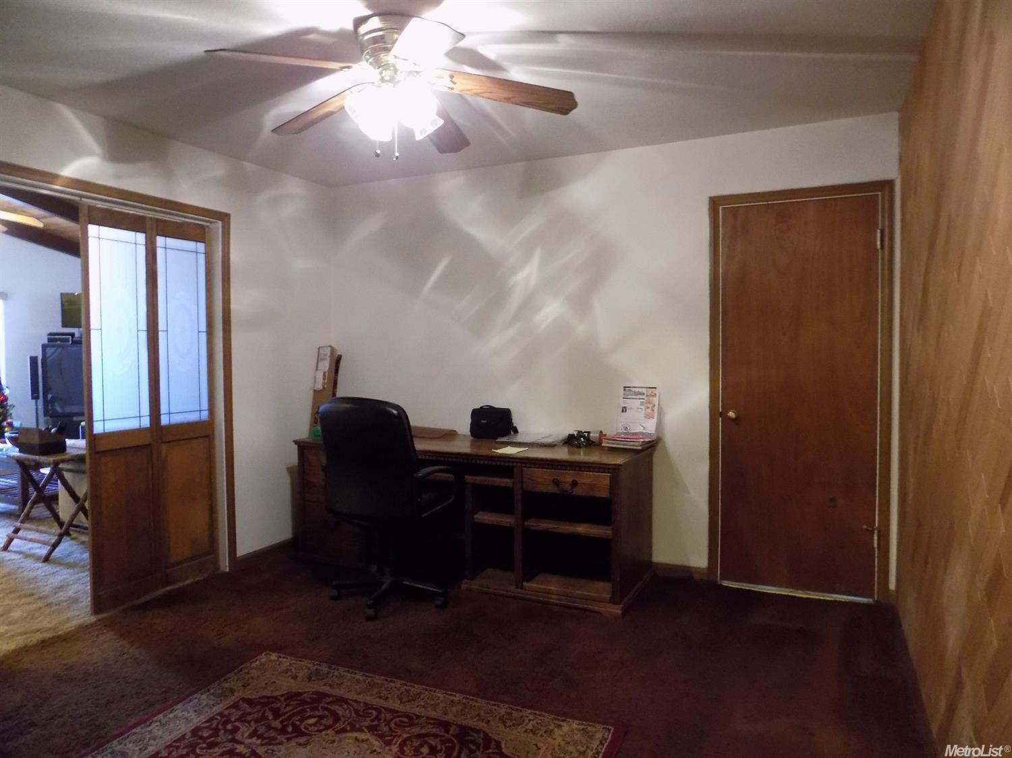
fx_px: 672
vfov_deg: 58.9
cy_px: 379
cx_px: 506
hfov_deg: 73.9
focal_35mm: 23
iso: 400
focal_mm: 4
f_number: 3.1
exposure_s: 1/10
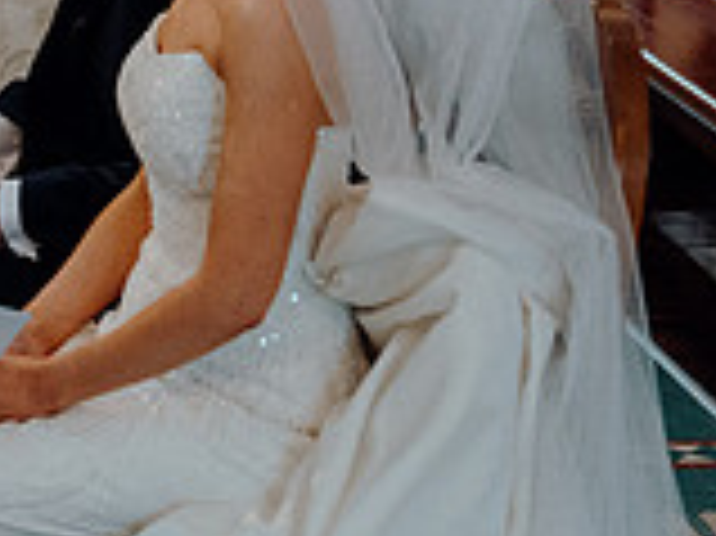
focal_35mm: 151
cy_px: -164
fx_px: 3121
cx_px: -158
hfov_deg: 12.7
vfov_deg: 9.6
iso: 2500
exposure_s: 1/160
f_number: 3.5
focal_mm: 43
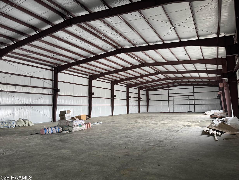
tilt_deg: +3.7
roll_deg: +2.0
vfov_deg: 54.9
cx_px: 118
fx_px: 173
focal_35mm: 25
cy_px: 93
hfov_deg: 69.4
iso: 200
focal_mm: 6.76
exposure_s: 1/121
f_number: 1.78
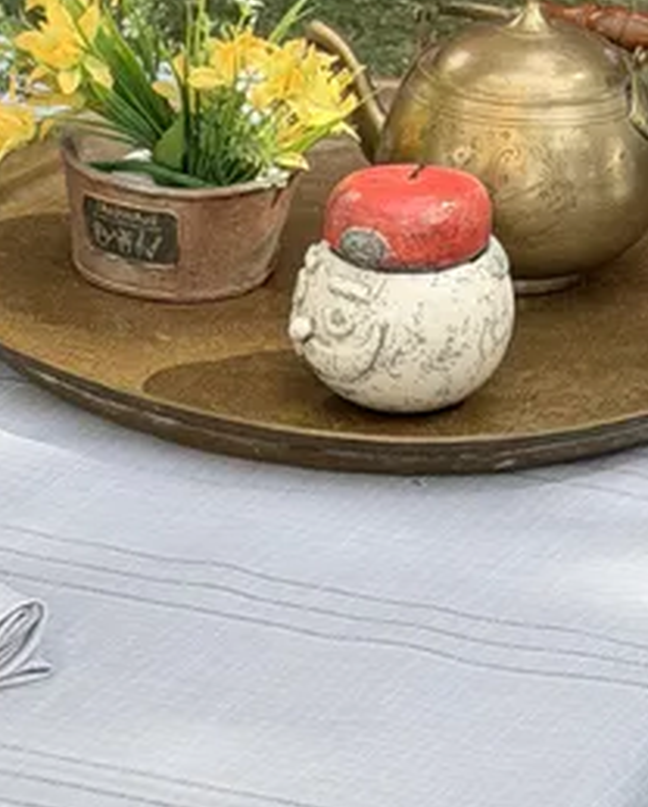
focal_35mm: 195
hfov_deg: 7.9
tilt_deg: -25.6
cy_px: 586
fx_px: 4664
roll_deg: -2.4
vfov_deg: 9.9
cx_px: -31
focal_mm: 6.76
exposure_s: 1/1070
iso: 64
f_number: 1.78
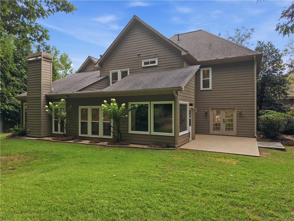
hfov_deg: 71.6
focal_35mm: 24
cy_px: 110
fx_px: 204
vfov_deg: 56.8
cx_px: 147
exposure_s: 1/40
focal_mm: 8.7
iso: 100
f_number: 1.8
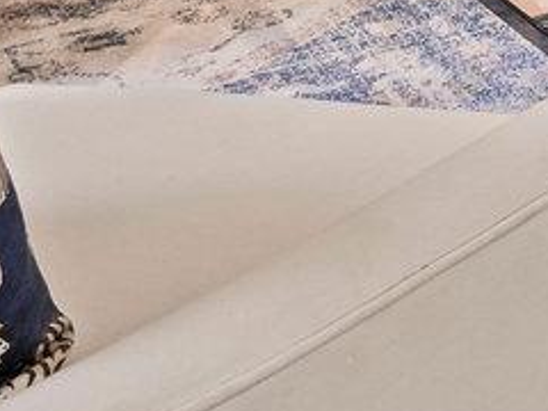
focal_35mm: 131
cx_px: 1623
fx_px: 2074
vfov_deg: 9.0
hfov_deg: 10.6
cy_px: -846
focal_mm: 16
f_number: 9
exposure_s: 1/2
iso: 500
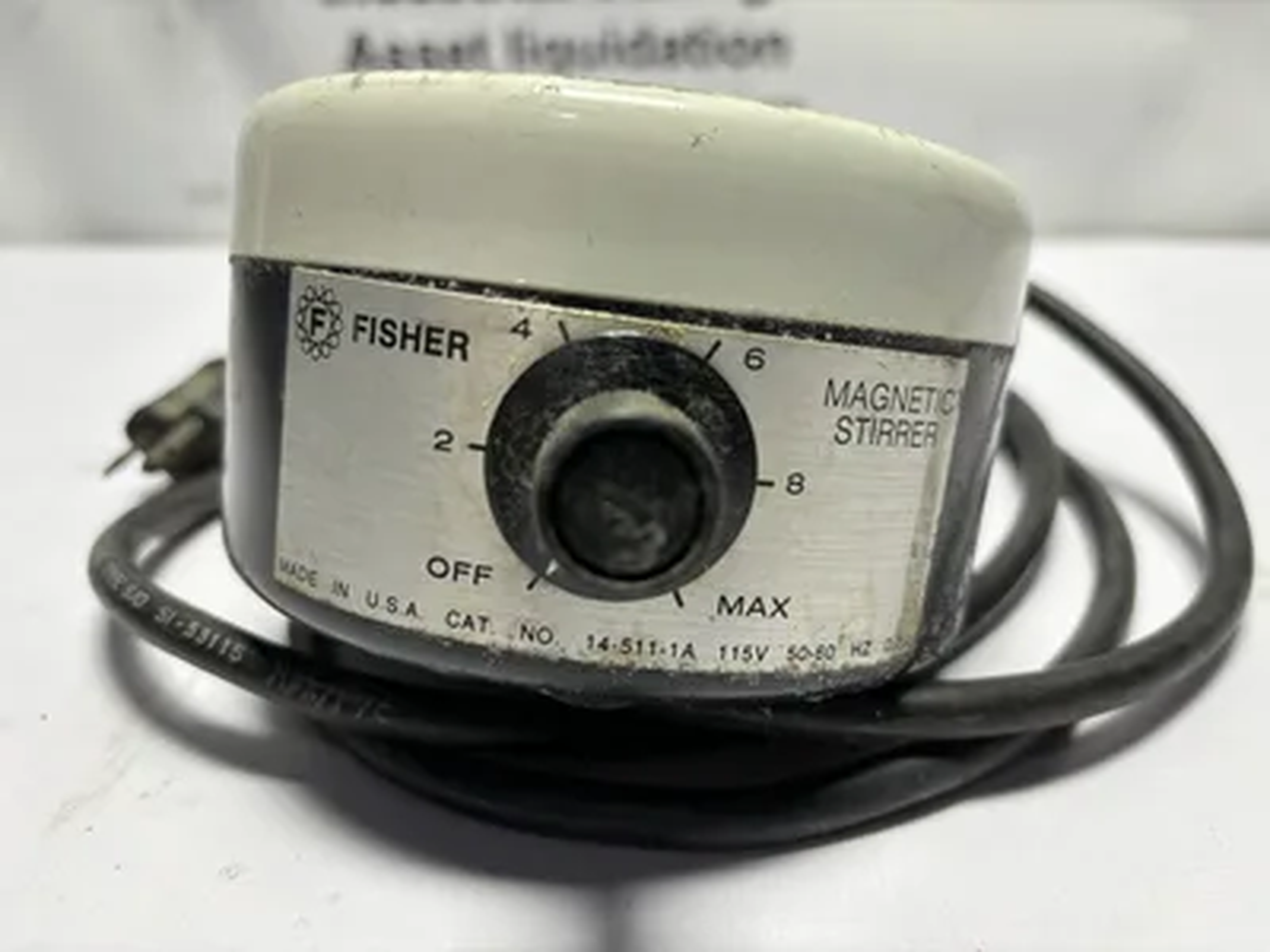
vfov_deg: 53.1
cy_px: 476
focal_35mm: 26
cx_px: 635
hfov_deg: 67.3
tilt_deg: -22.5
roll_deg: +1.0
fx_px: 954
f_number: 1.6
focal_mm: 5.96
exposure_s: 1/167
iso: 40
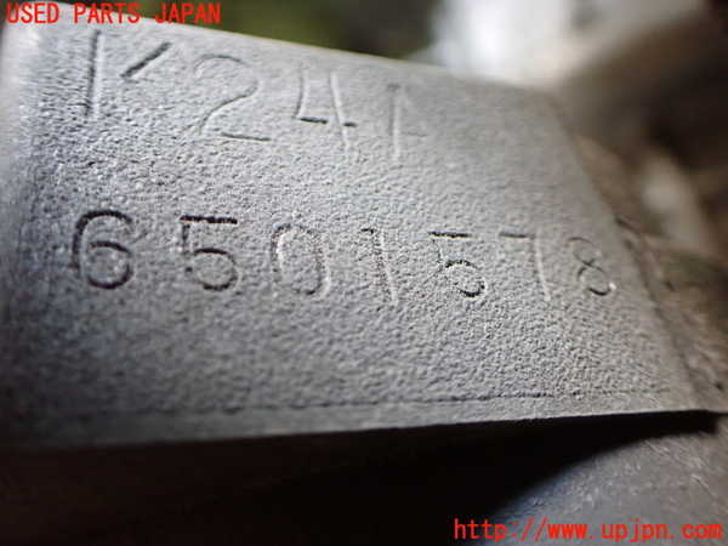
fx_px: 631
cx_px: 364
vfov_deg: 46.8
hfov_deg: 60.0
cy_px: 273
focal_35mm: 30
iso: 800
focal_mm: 5.4
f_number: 2.3
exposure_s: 1/40
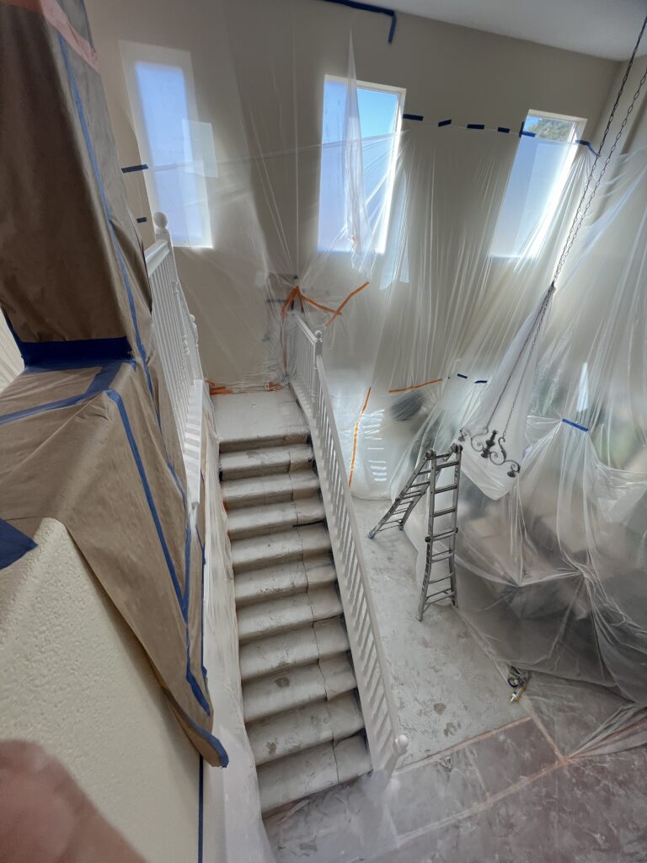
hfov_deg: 89.9
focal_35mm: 13
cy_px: 432
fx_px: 324
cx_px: 324
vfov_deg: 106.2
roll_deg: +0.6
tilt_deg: -32.9
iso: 32
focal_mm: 1.57
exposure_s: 1/106
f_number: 1.8
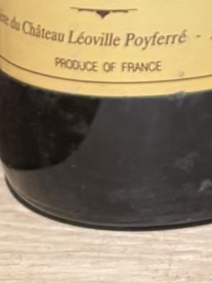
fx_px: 1626
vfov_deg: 8.7
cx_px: 580
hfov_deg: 6.9
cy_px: -485
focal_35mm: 199
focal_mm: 5.96
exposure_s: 1/60
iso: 200
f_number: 1.6
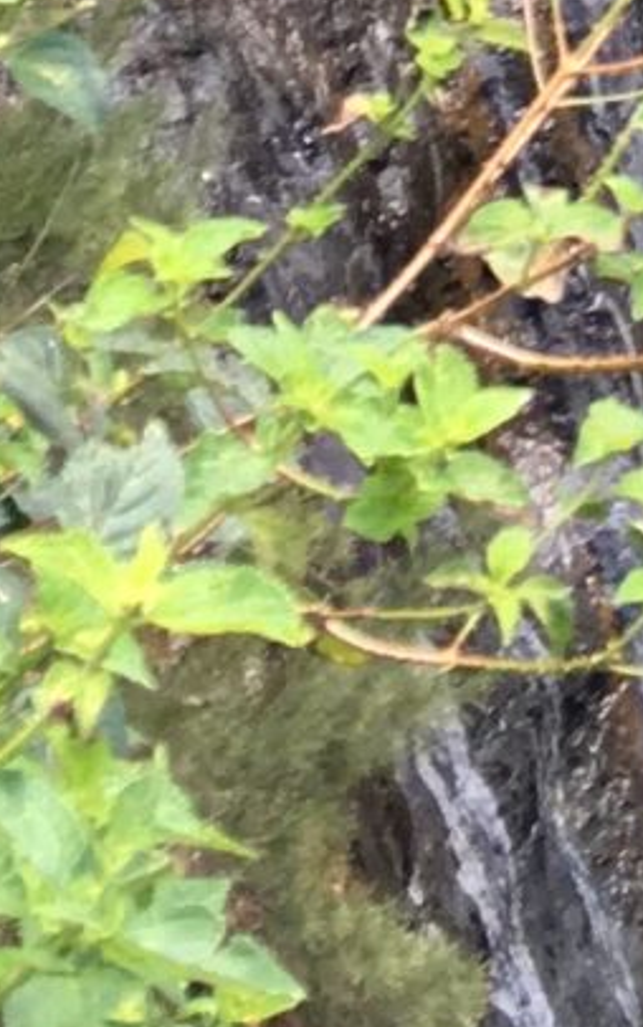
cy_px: -1902
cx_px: 1319
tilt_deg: -6.6
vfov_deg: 9.0
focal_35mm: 194
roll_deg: -0.4
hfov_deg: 6.6
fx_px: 5436
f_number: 2.2
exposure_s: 1/100
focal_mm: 4.15
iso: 32
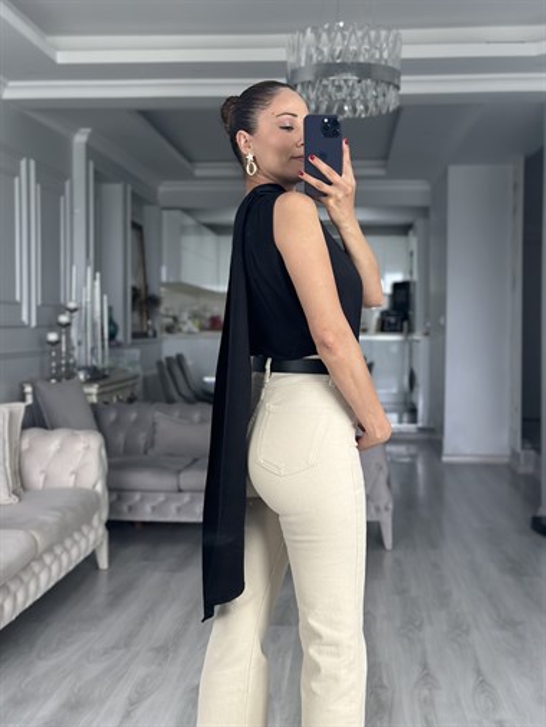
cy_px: 364
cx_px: 273
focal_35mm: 48
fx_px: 1009
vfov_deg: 39.6
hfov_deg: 30.3
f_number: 1.78
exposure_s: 1/80
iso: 125
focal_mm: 6.86
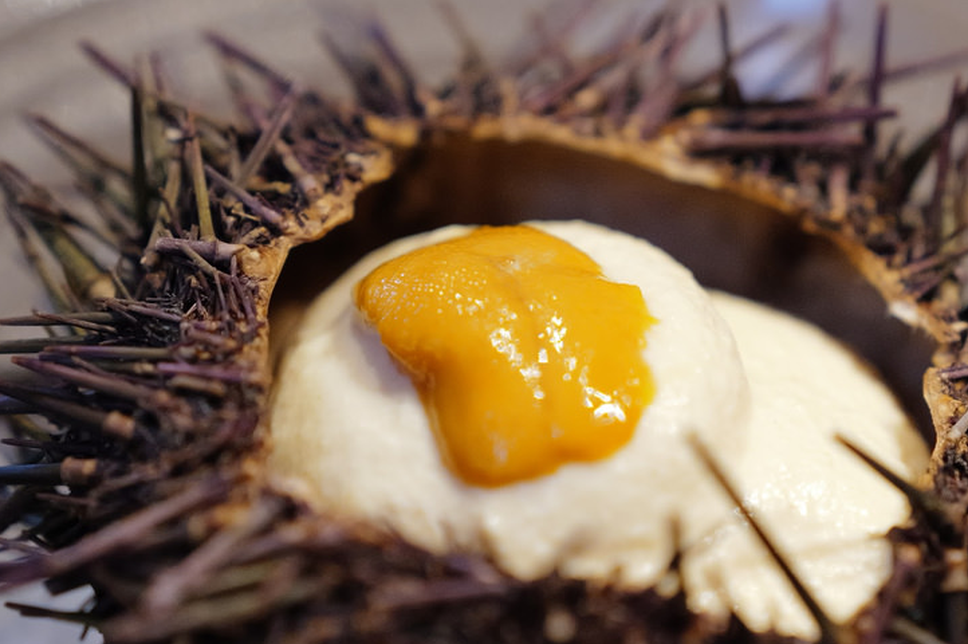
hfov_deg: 16.8
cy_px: 429
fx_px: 3277
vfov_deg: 11.2
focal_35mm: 122
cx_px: 586
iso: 2500
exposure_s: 1/80
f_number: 2.8
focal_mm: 43
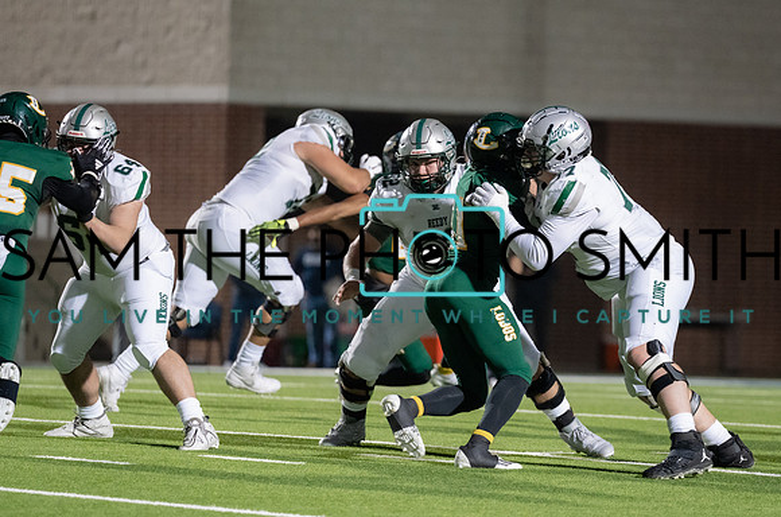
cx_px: 569
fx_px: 6319
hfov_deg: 7.1
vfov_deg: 4.7
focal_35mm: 292
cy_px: 248
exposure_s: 1/1250
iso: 4000
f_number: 2.8
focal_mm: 200
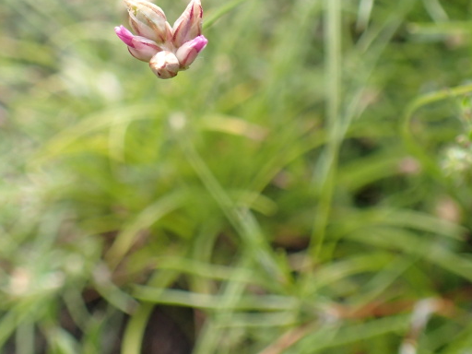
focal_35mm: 60
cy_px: 26
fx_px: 818
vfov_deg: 23.7
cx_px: 164
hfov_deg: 32.0
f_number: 2.3
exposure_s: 1/200
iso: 100
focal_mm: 5.5
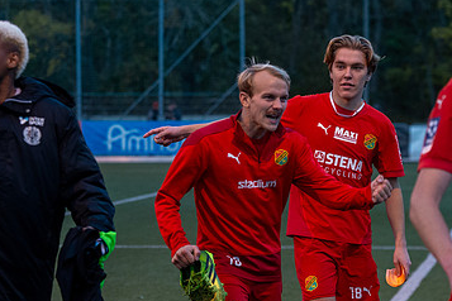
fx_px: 2285
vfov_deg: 7.5
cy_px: 188
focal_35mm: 182
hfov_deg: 11.3
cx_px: 292
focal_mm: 112
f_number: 5
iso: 8000
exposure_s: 1/320
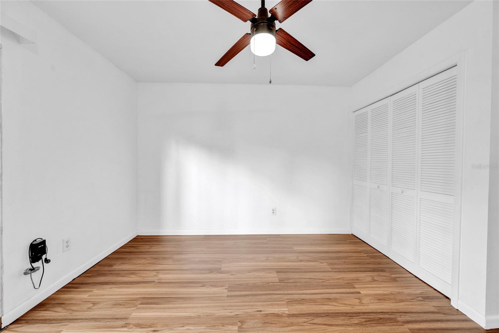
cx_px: 250
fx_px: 194
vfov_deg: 81.2
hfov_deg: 104.2
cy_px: 166
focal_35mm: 14
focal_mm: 14
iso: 250
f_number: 7.1
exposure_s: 1/2
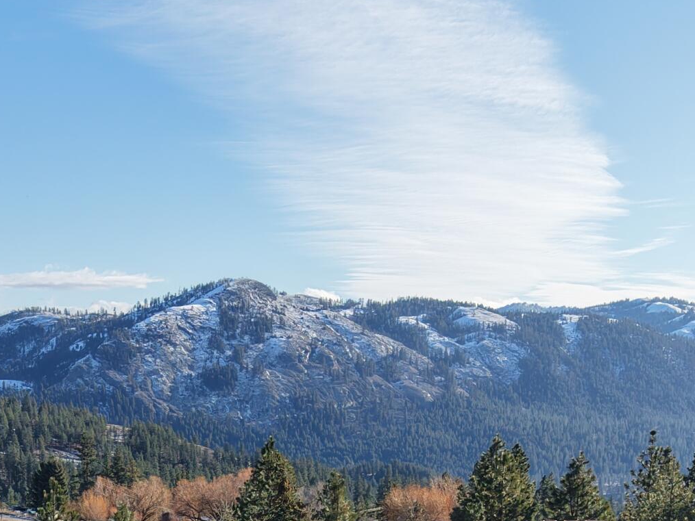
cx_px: 177
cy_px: 745
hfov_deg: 27.0
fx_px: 1426
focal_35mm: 71
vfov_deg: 18.7
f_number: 1.8
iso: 330
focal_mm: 8.67
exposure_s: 1/5000
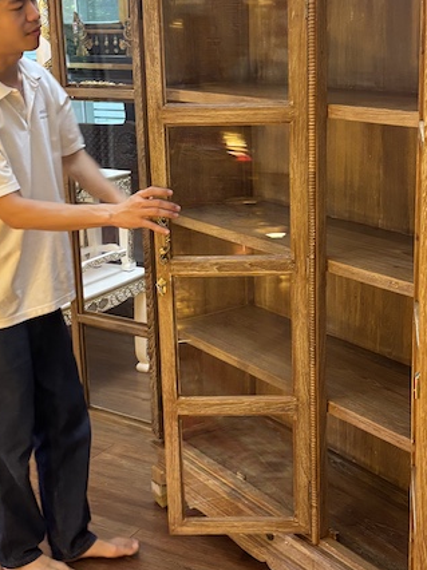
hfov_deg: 25.6
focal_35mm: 57
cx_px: 256
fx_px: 938
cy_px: 266
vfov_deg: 33.8
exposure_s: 1/50
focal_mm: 5.96
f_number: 1.6
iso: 320
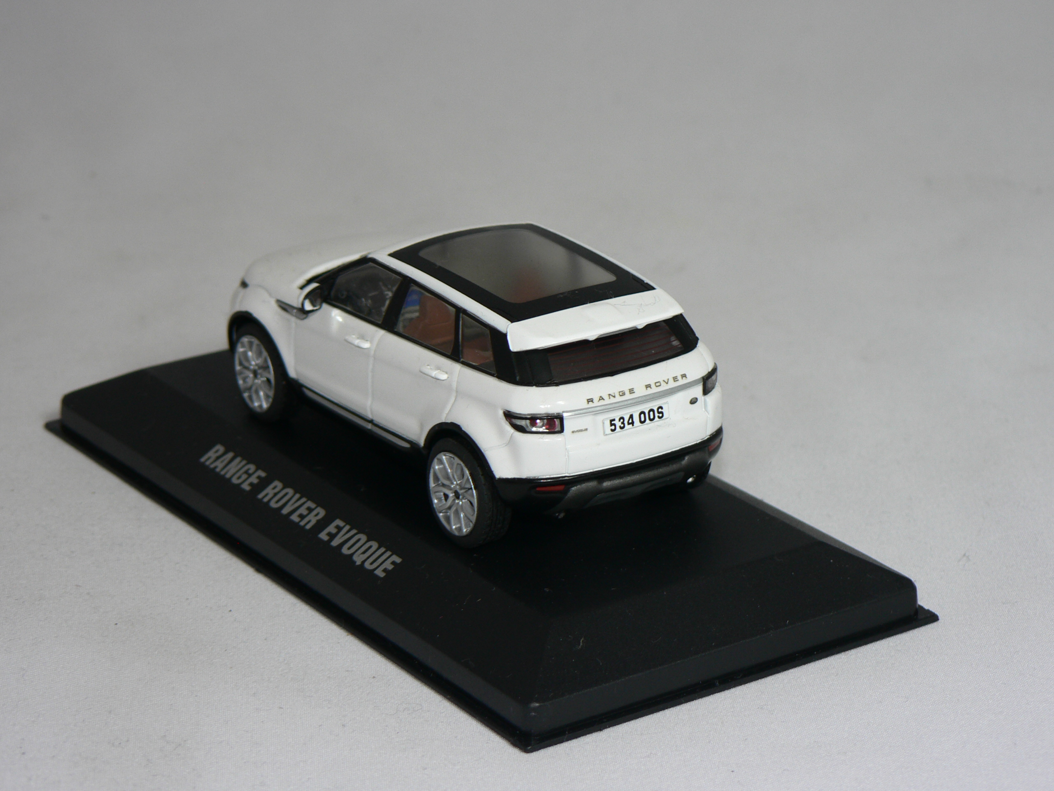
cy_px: 396
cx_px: 527
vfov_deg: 14.0
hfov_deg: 18.5
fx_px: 3228
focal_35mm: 106
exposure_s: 1/60
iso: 80
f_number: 3.2
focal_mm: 17.7
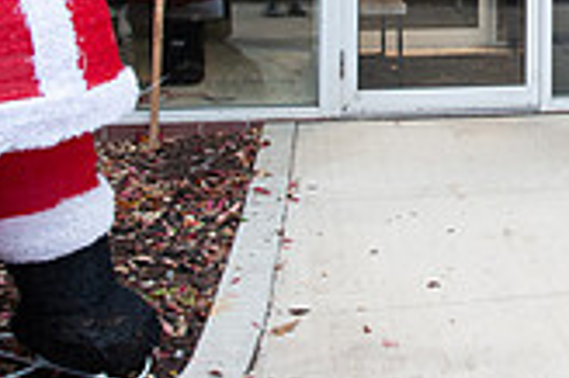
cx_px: 697
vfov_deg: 14.6
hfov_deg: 22.0
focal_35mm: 85
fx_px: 1342
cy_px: -232
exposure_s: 1/160
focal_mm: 24
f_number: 3.5
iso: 640
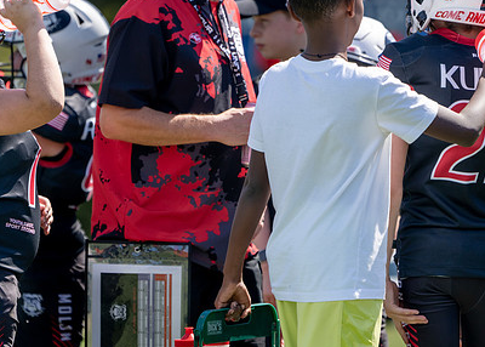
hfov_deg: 3.7
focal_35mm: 549
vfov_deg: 2.6
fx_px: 7565
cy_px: 119
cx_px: 296
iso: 320
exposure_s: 1/800
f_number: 5.6
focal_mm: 348
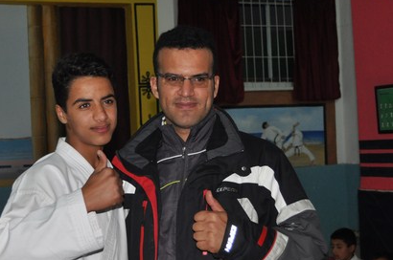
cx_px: 121
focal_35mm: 75
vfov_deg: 18.1
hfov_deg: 26.8
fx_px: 817
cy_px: 146
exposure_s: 1/60
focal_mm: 32
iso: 800
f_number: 4.5
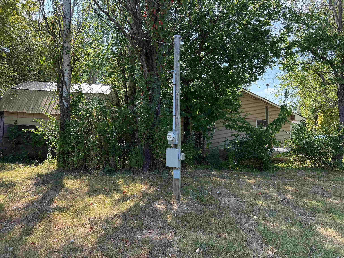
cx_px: 172
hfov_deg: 71.6
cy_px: 129
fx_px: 239
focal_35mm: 24
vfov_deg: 56.8
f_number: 1.78
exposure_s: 1/840
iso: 100
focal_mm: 6.76
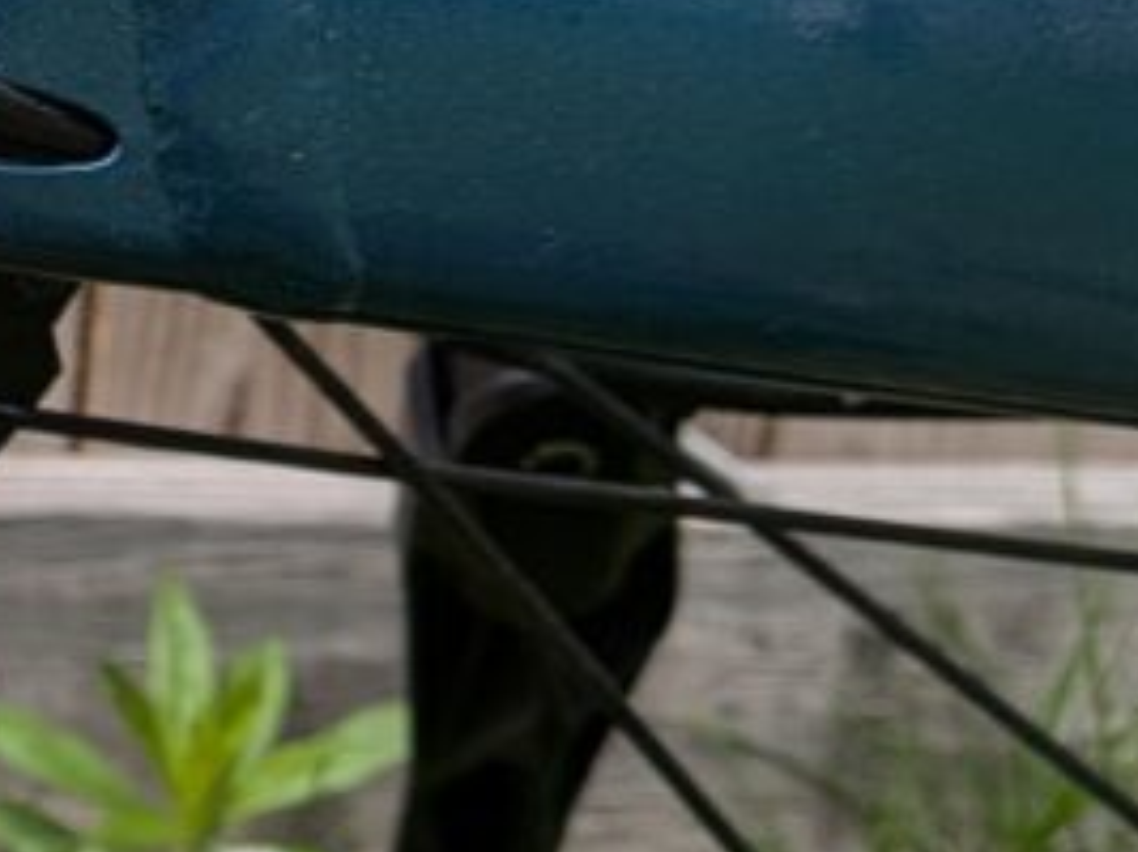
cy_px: 630
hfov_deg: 15.0
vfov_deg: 13.7
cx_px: -1117
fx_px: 3549
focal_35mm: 108
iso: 30
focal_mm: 4.53
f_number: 1.7
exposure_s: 1/6369
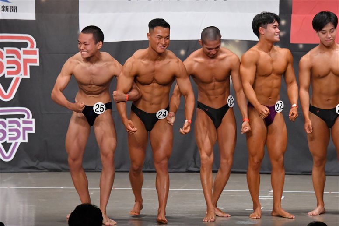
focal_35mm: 202
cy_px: 113
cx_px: 170
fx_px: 1901
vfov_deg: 6.8
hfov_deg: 10.2
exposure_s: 1/400
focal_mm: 135
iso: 6400
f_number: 5.6
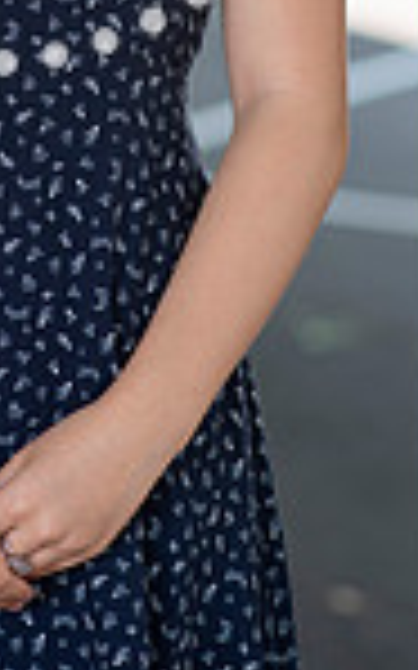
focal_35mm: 262
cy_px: -184
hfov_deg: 5.0
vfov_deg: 7.9
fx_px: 4780
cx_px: -31
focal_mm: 85
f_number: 2.8
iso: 200
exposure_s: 1/320
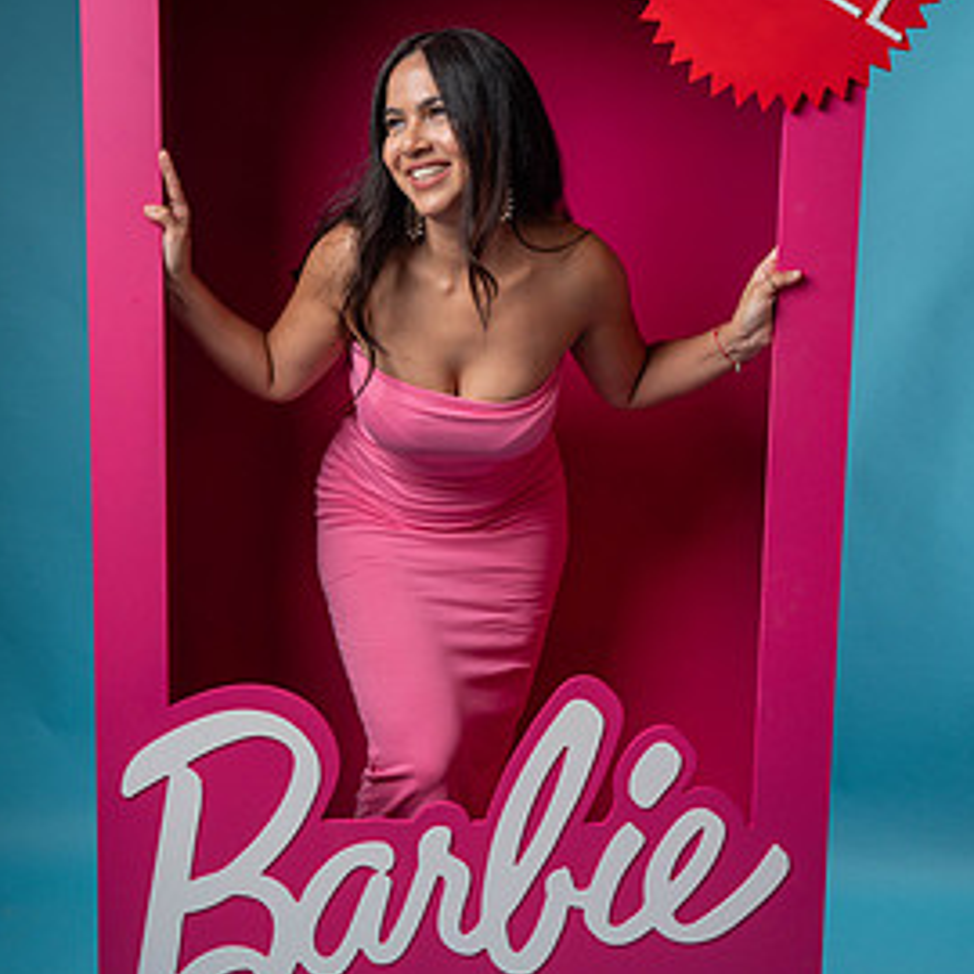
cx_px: 494
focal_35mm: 58
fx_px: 1846
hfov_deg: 29.6
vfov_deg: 29.5
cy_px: 538
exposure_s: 1/250
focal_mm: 41
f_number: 6.3
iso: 250
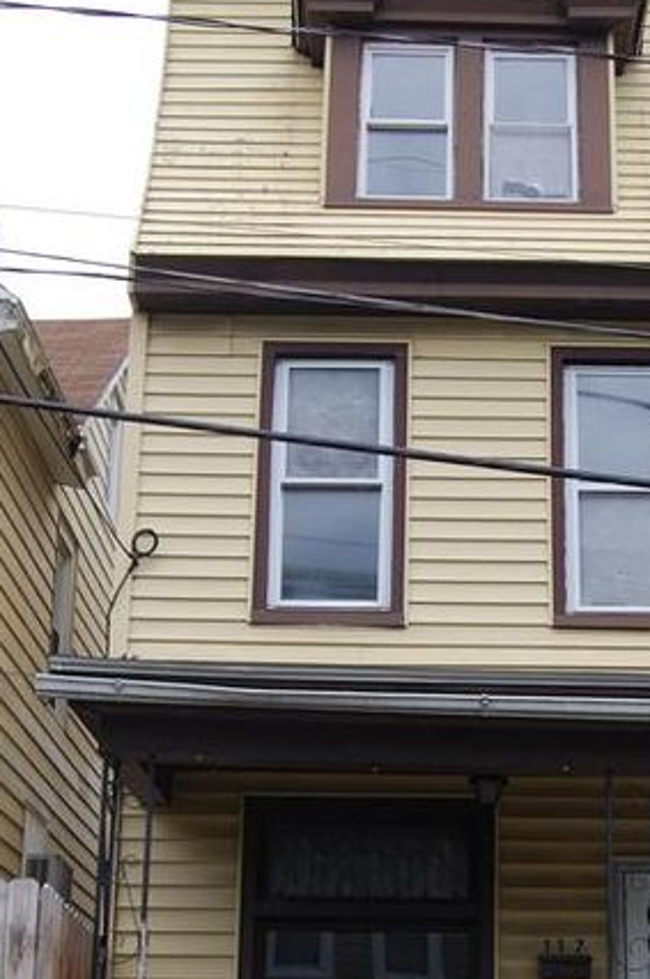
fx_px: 1873
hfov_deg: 19.6
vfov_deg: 29.1
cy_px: 649
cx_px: 413
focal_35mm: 69
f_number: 7.1
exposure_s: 1/200
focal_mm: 26
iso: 200
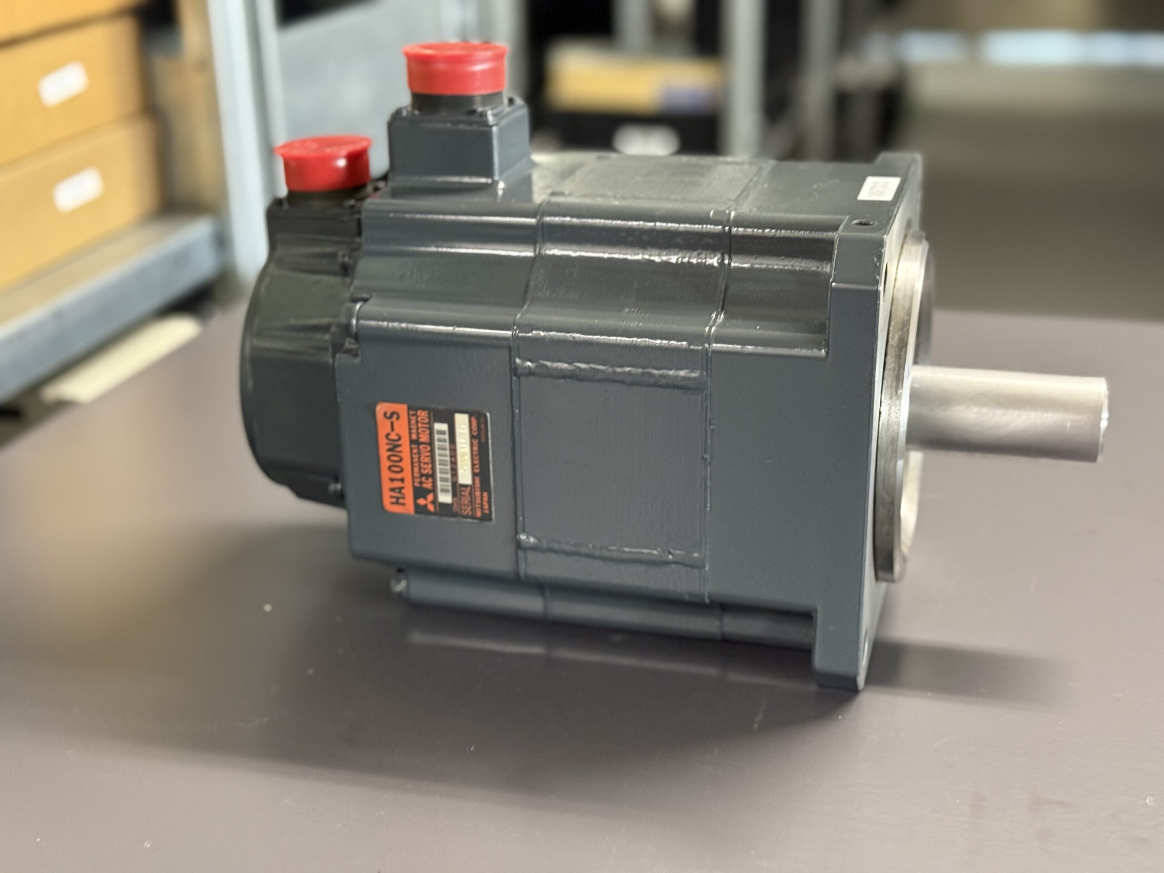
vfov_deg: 30.3
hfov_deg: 39.7
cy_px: 436
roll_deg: -0.1
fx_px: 1614
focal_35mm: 48
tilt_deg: -19.9
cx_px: 582
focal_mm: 6.76
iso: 500
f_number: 1.78
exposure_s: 1/33
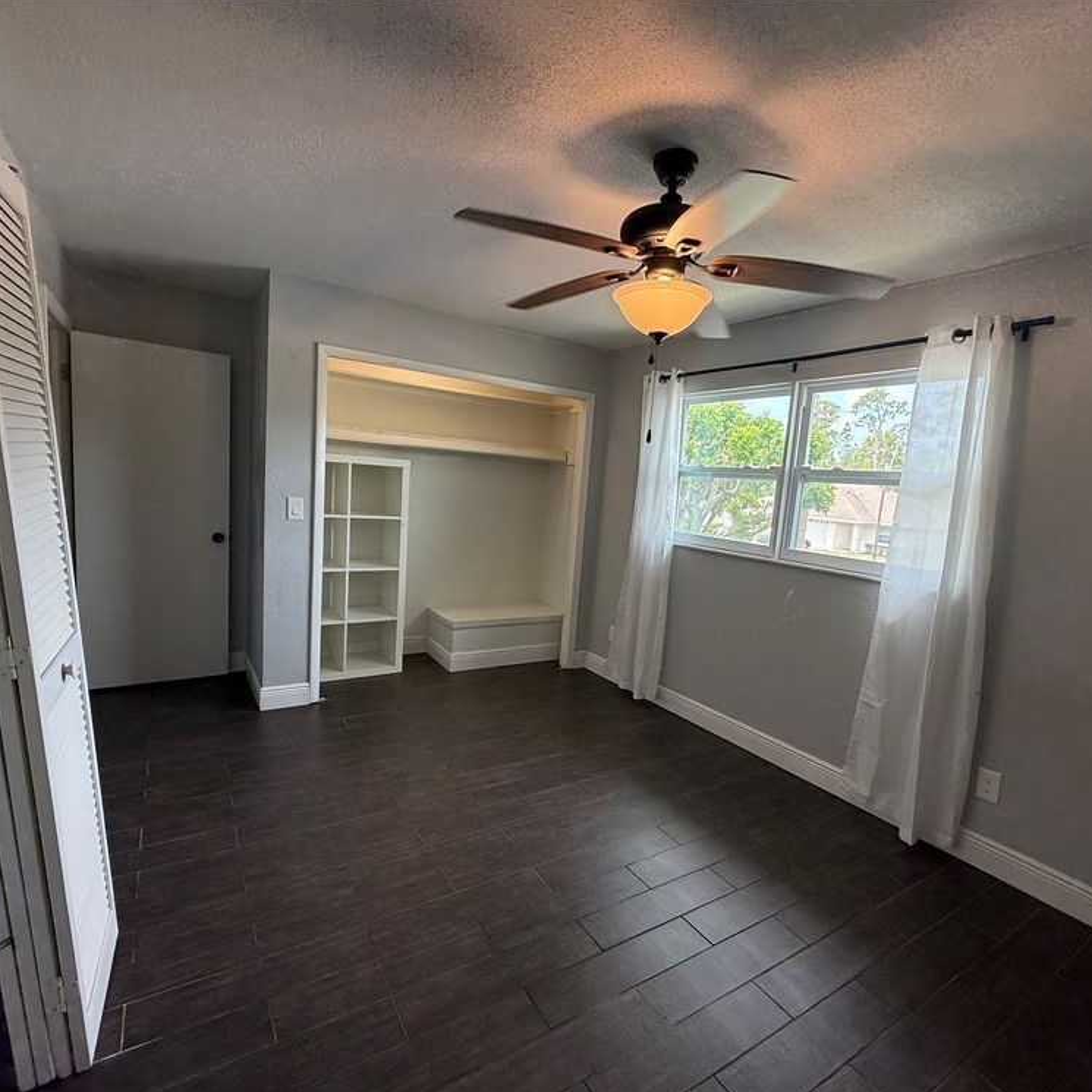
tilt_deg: -6.1
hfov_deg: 83.9
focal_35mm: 17
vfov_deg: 84.0
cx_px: 573
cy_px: 558
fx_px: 607
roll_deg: -4.8
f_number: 2.2
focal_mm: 2.22
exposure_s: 1/120
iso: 125
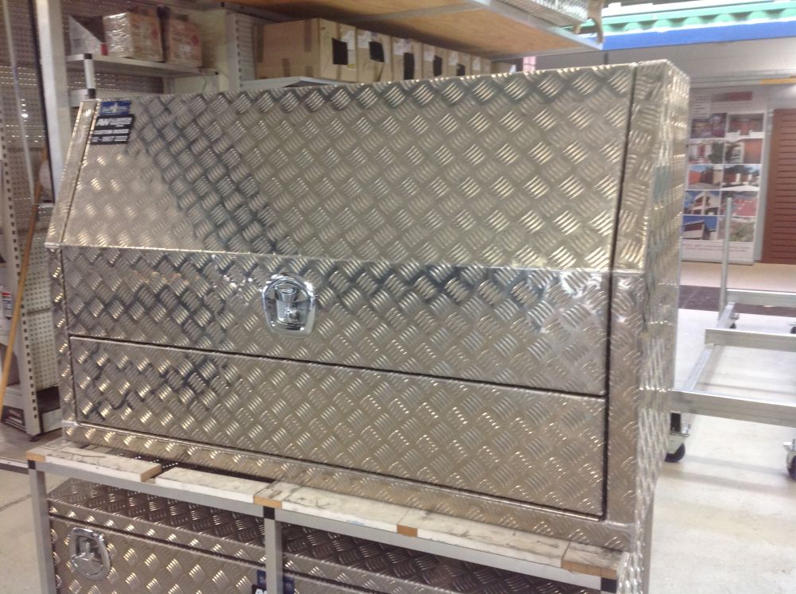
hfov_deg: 52.7
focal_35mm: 35
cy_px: 297
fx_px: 804
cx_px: 398
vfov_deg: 40.6
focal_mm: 4.28
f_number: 2.4
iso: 125
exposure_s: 1/17
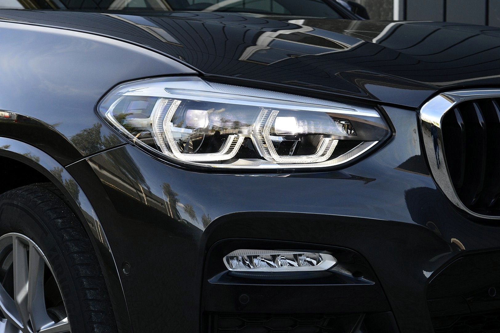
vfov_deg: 17.5
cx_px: 250
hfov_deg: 26.0
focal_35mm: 78
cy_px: 166
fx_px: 1082
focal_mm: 52
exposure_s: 1/160
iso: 400
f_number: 9
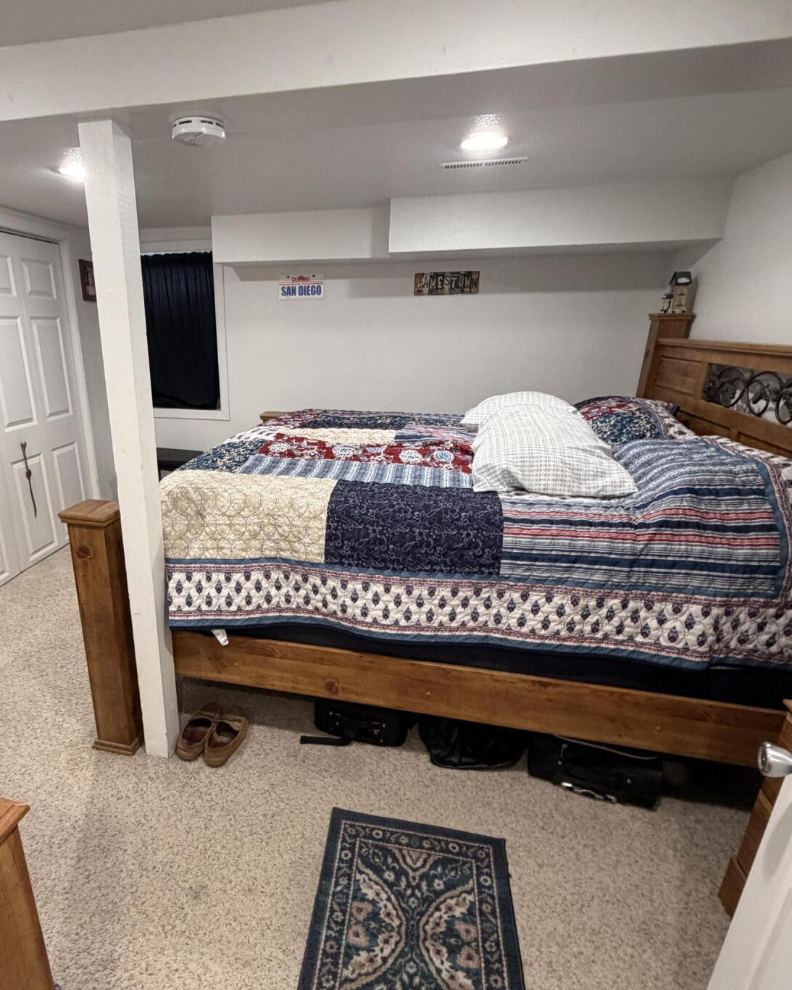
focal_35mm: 20
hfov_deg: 66.9
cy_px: 555
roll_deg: +0.5
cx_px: 289
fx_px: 586
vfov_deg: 80.0
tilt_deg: -21.2
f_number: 2.2
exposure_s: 1/60
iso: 320
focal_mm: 2.22
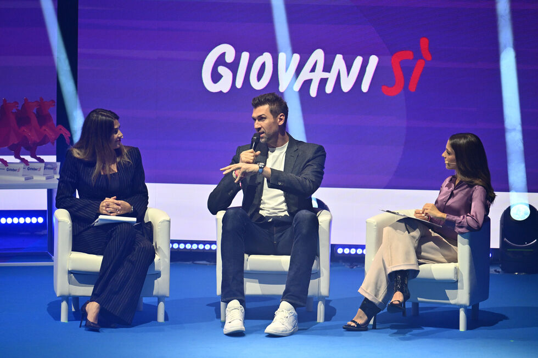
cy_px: 179
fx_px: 5976
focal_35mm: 400
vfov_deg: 3.4
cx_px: 269
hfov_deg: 5.2
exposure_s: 1/500
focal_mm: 400
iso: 2000
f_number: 4.5
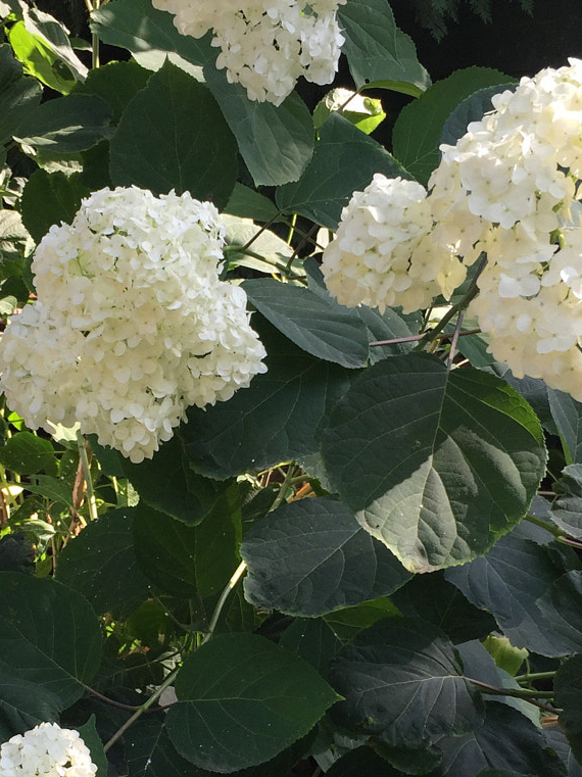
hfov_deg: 23.9
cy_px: 548
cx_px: 177
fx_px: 1369
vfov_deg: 31.3
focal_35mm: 61
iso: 32
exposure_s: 1/304
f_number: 2.2
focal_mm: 4.15
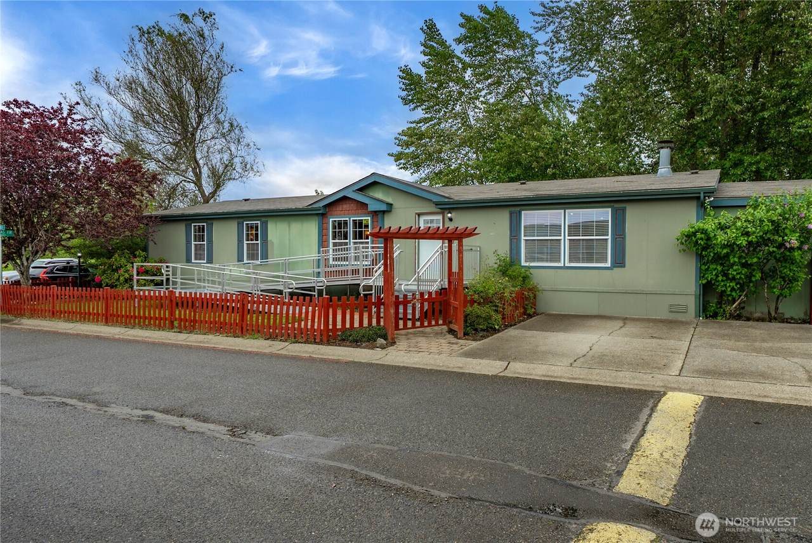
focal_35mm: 17
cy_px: 272
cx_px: 406
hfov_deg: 93.2
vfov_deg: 70.5
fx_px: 384
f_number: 7.1
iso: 80
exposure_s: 1/40
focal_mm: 17
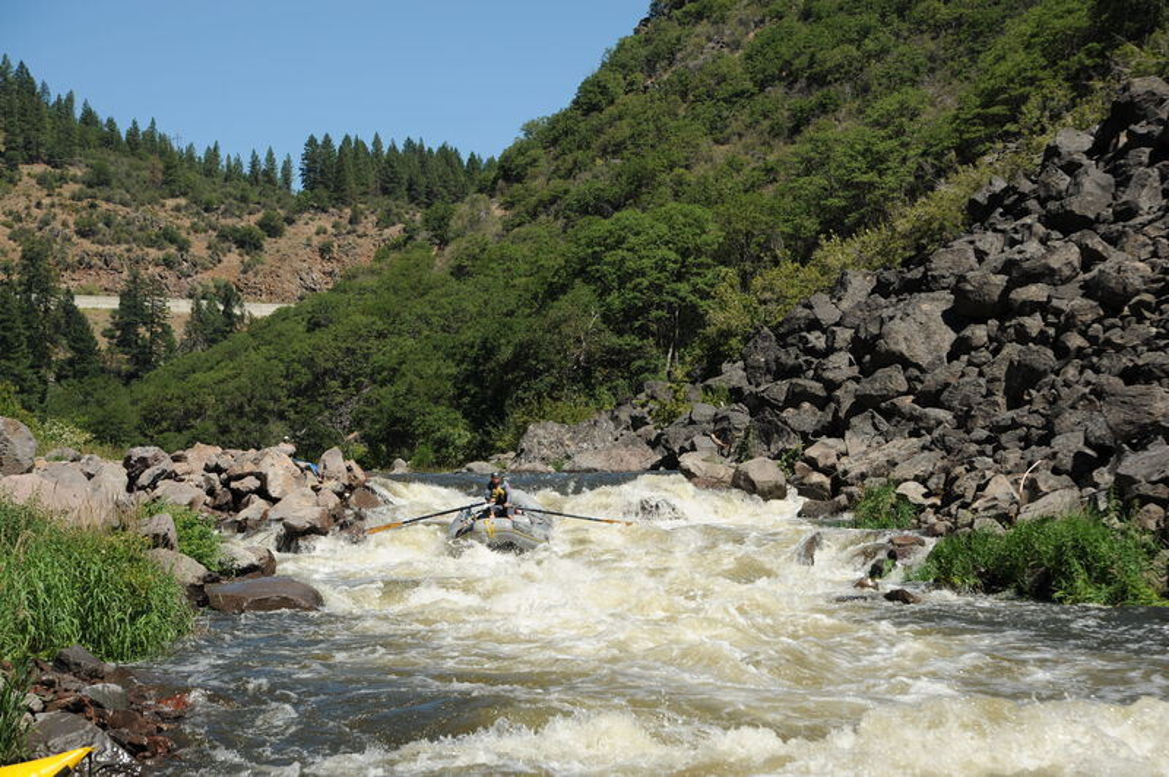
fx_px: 2433
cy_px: 388
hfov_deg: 27.0
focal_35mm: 75
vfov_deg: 18.2
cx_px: 584
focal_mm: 75
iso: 200
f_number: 7.1
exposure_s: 1/800
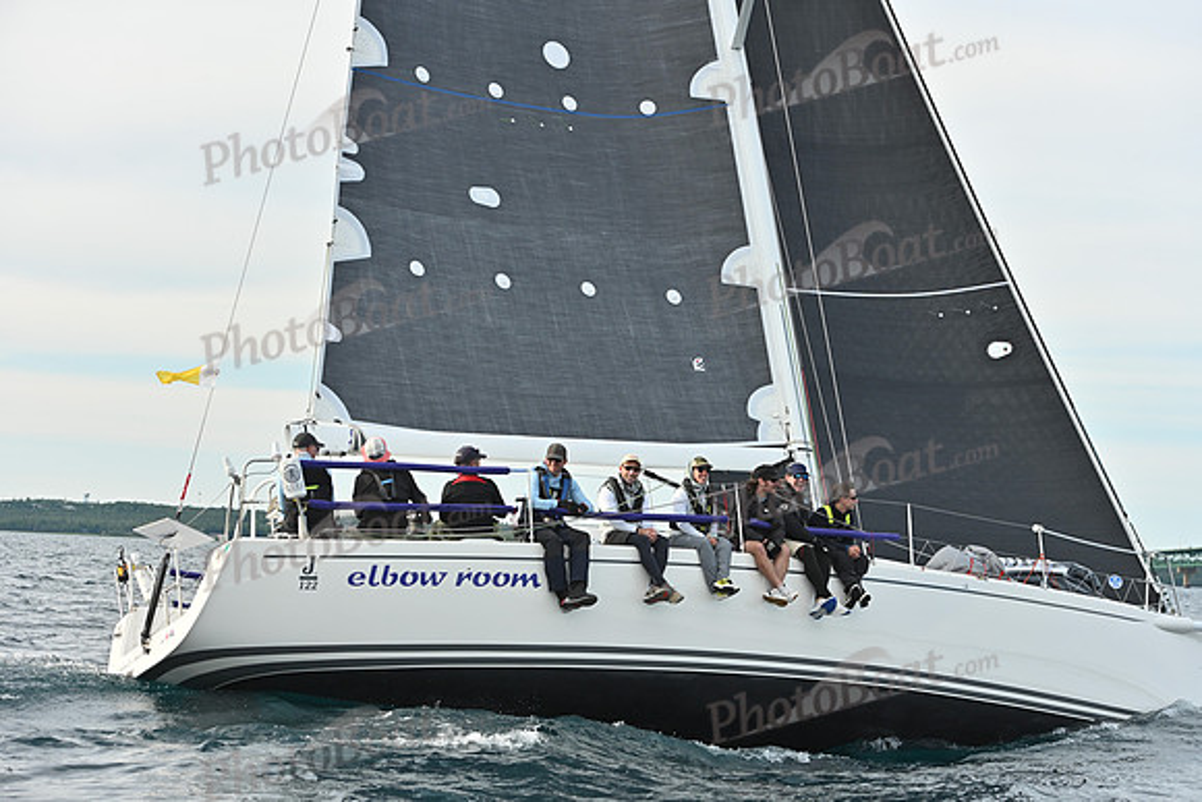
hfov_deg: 24.8
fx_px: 2738
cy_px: 401
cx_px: 601
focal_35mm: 82
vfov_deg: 16.7
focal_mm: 82
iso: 320
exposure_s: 1/1000
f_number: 5.6
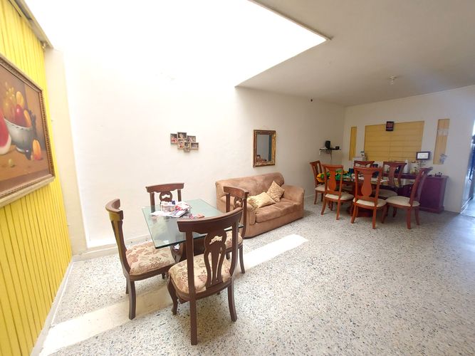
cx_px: 238
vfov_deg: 89.9
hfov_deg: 106.2
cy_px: 178
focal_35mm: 13
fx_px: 178
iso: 100
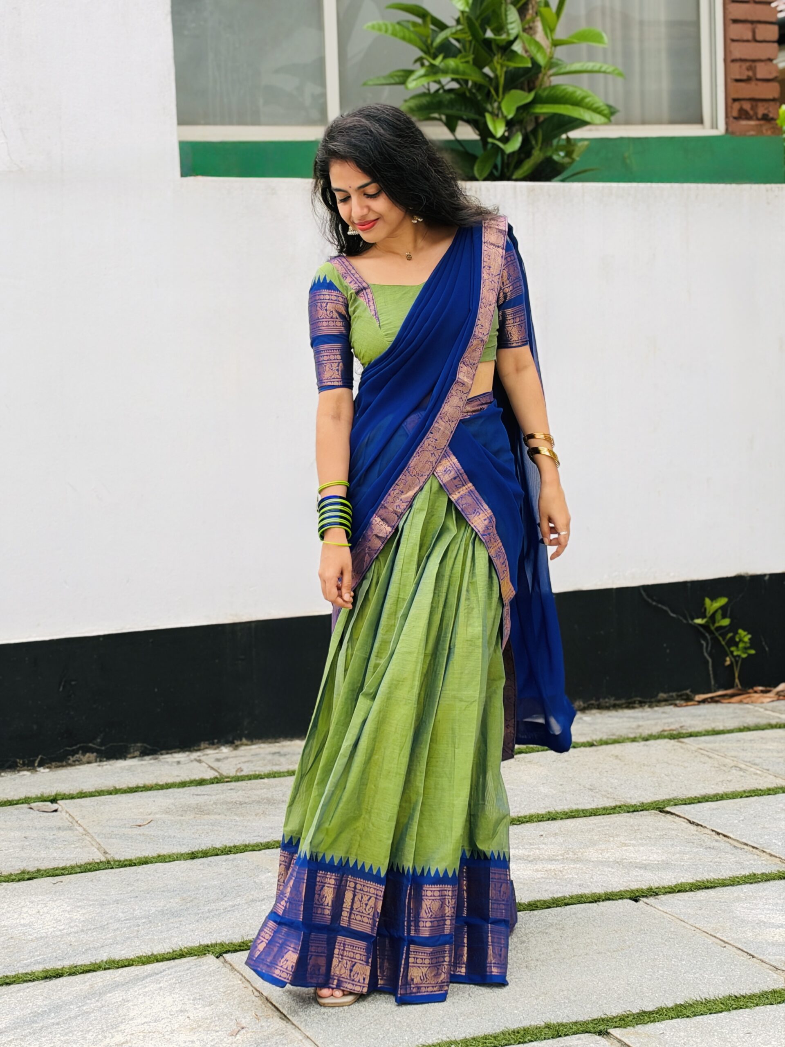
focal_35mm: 48
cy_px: 524
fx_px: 1451
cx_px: 392
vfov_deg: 39.7
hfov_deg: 30.3
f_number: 1.8
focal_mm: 6.93
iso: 64
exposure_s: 1/121
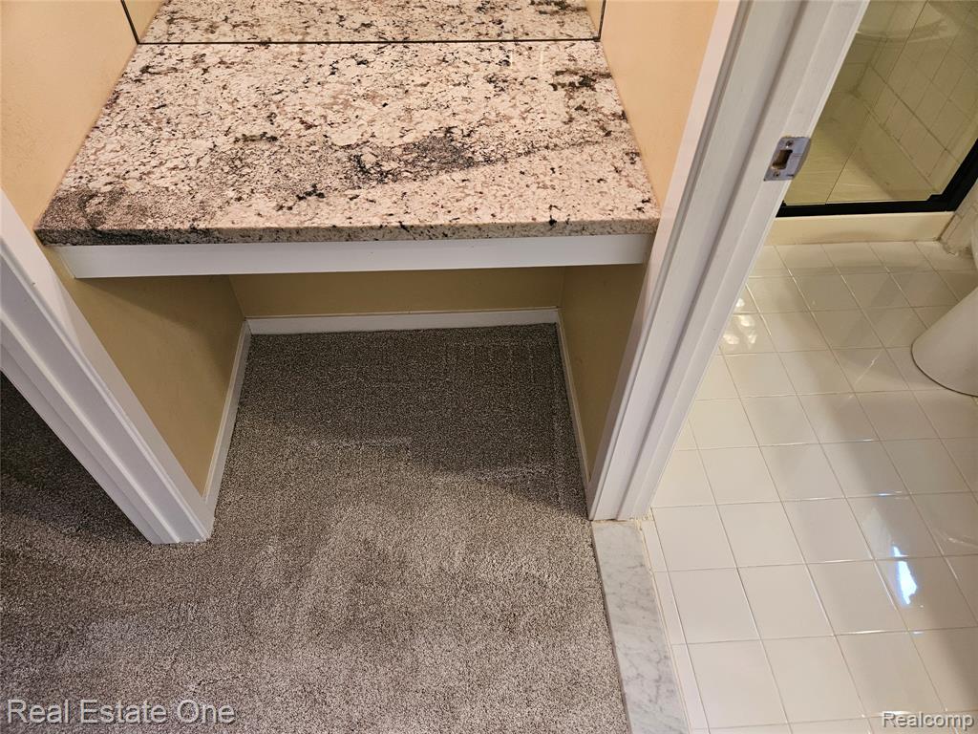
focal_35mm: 23
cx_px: 489
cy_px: 367
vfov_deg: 58.9
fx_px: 650
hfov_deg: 73.9
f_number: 1.8
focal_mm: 5.4
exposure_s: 1/120
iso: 400
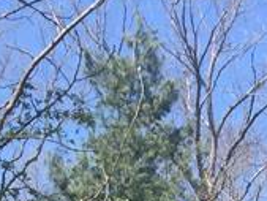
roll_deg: -0.3
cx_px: 373
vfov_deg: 7.5
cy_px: 600
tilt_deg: +1.4
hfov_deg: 10.9
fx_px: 1358
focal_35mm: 176
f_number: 2.2
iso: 32
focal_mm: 4.15
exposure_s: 1/898
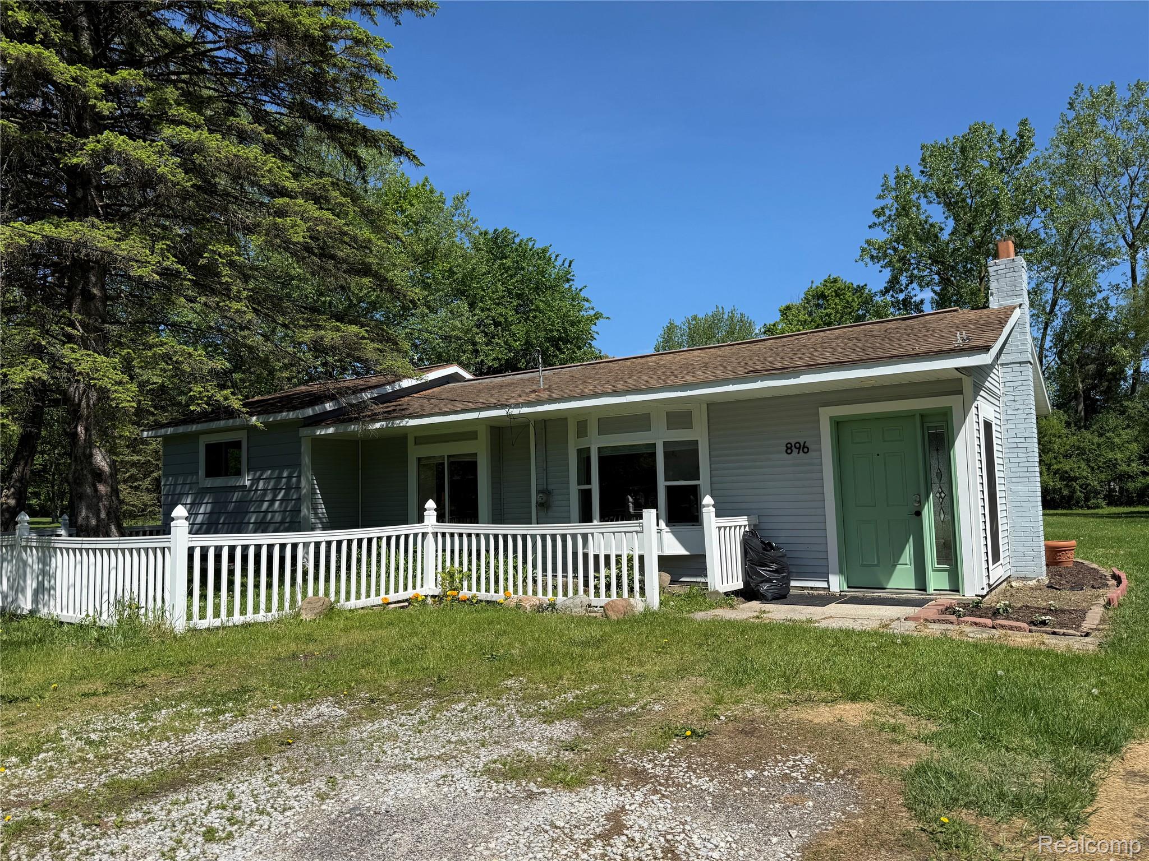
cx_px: 574
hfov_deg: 71.6
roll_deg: +1.6
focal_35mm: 24
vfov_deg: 56.8
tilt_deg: +5.3
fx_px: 797
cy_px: 430
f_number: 1.78
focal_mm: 6.76
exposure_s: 1/4975
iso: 80
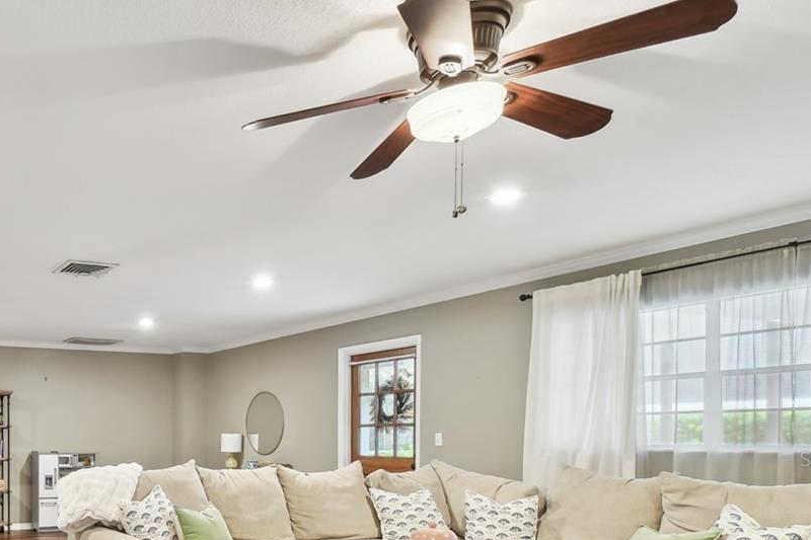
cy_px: 459
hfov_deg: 54.0
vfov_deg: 41.0
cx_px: 79
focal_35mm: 30
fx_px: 676
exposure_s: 1.6
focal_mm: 10
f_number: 7.1
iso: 100
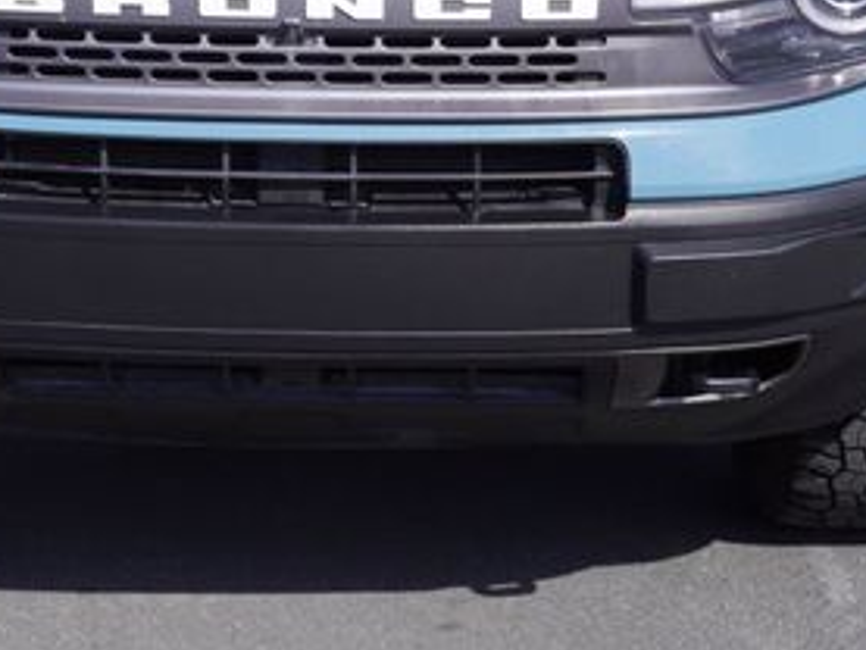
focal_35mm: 90
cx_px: 306
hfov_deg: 21.7
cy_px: -3
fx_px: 2255
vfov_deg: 16.1
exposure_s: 1/125
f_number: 9
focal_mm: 27
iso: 100
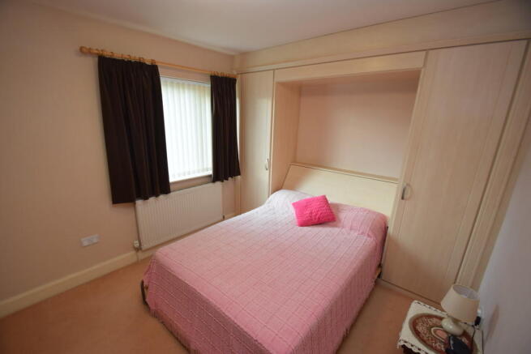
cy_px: 177
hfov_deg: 100.4
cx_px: 266
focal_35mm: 15
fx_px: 221
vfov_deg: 77.4
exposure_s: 1/80
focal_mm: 10
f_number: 4.5
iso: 400
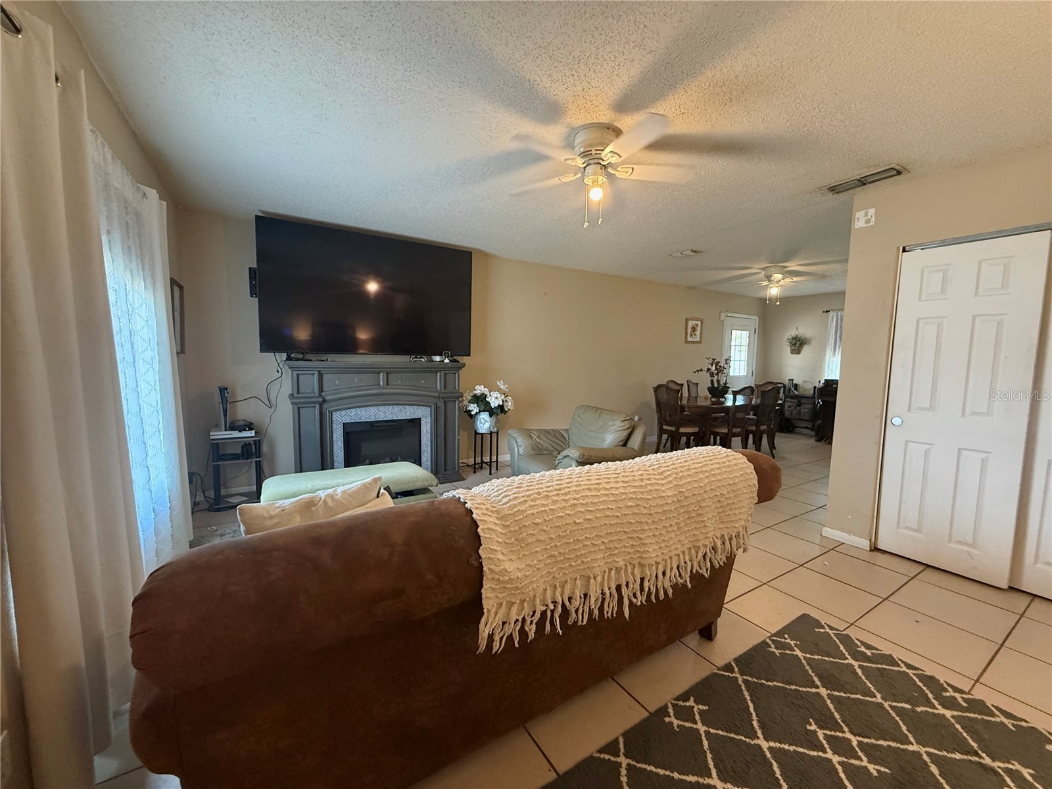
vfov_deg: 85.7
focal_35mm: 14
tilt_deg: -5.4
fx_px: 425
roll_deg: -2.1
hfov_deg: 102.1
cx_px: 526
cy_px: 394
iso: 400
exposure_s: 1/60
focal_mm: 2.22
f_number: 2.2
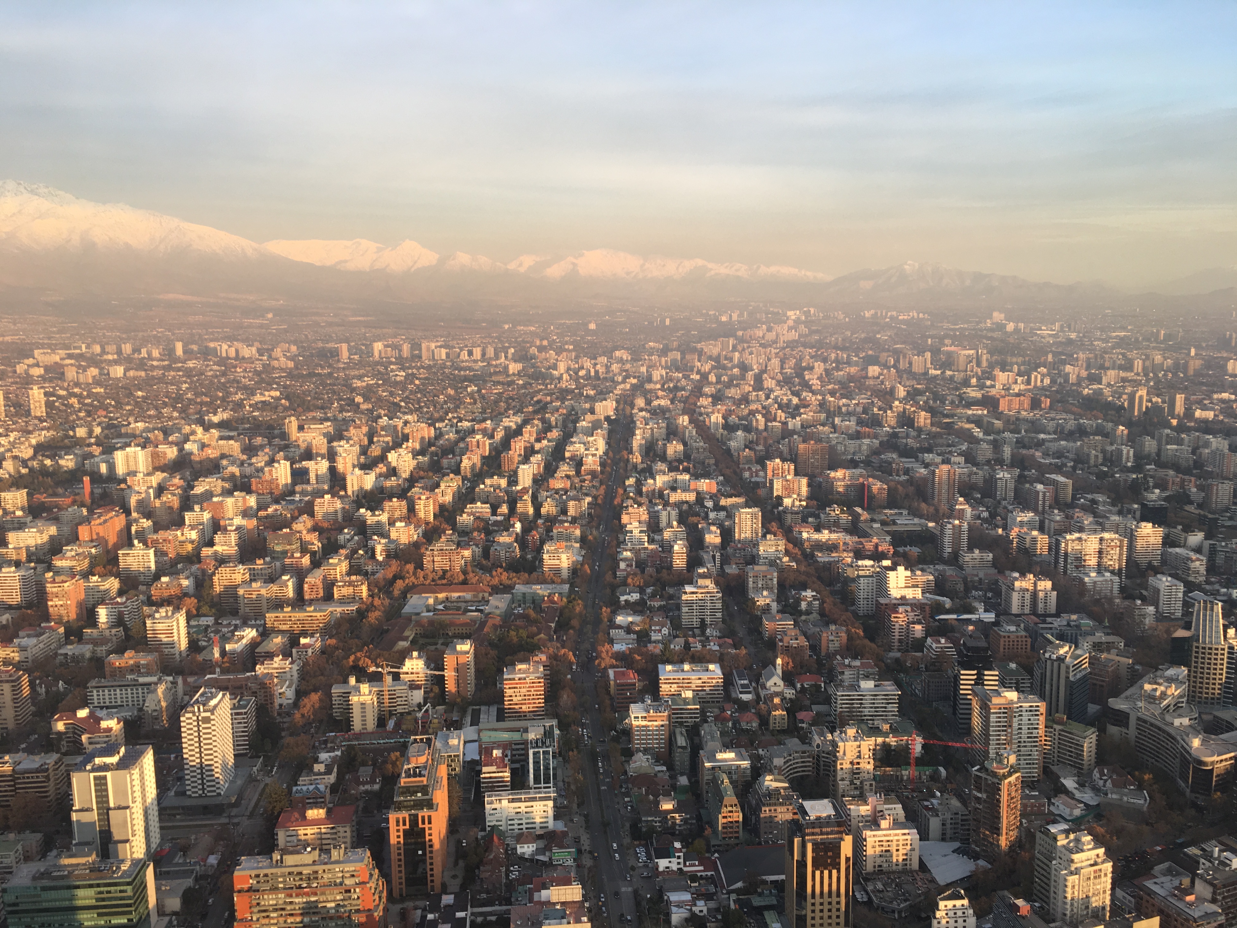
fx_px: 1036
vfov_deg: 48.2
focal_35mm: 29
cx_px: 618
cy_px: 464
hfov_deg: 61.7
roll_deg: -2.0
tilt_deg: -10.0
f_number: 2.2
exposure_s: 1/113
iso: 25
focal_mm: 4.15
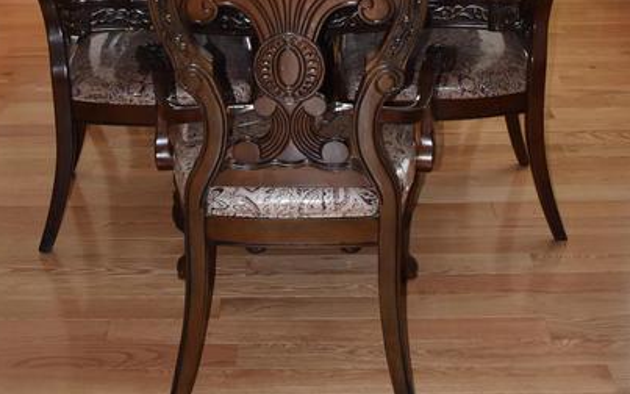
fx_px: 1202
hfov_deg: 29.4
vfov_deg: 17.4
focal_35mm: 70
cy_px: -130
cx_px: 283
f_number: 5.6
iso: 800
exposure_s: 1/125
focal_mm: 24
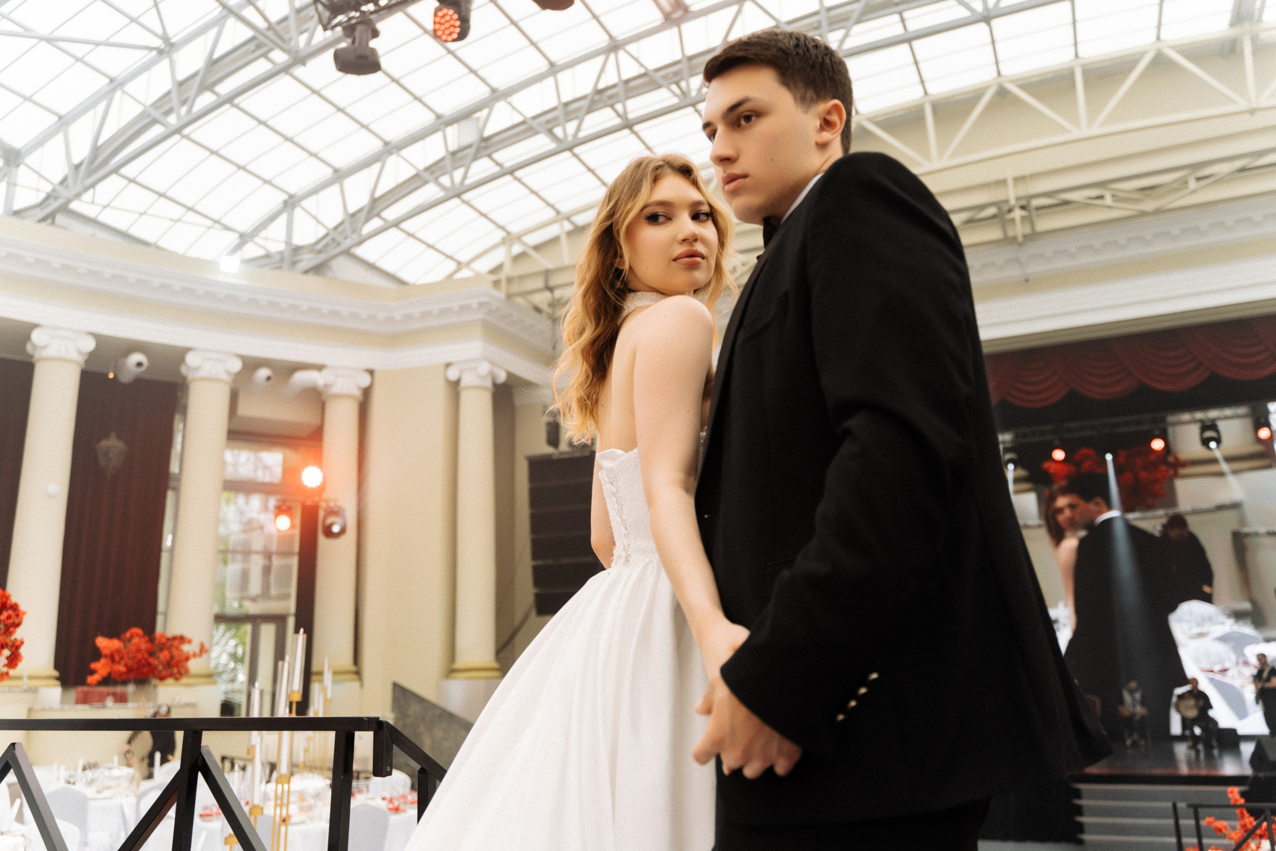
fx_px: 992
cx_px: 638
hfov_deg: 65.5
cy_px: 426
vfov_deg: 46.4
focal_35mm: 28
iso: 250
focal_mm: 28
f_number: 2.8
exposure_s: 1/320
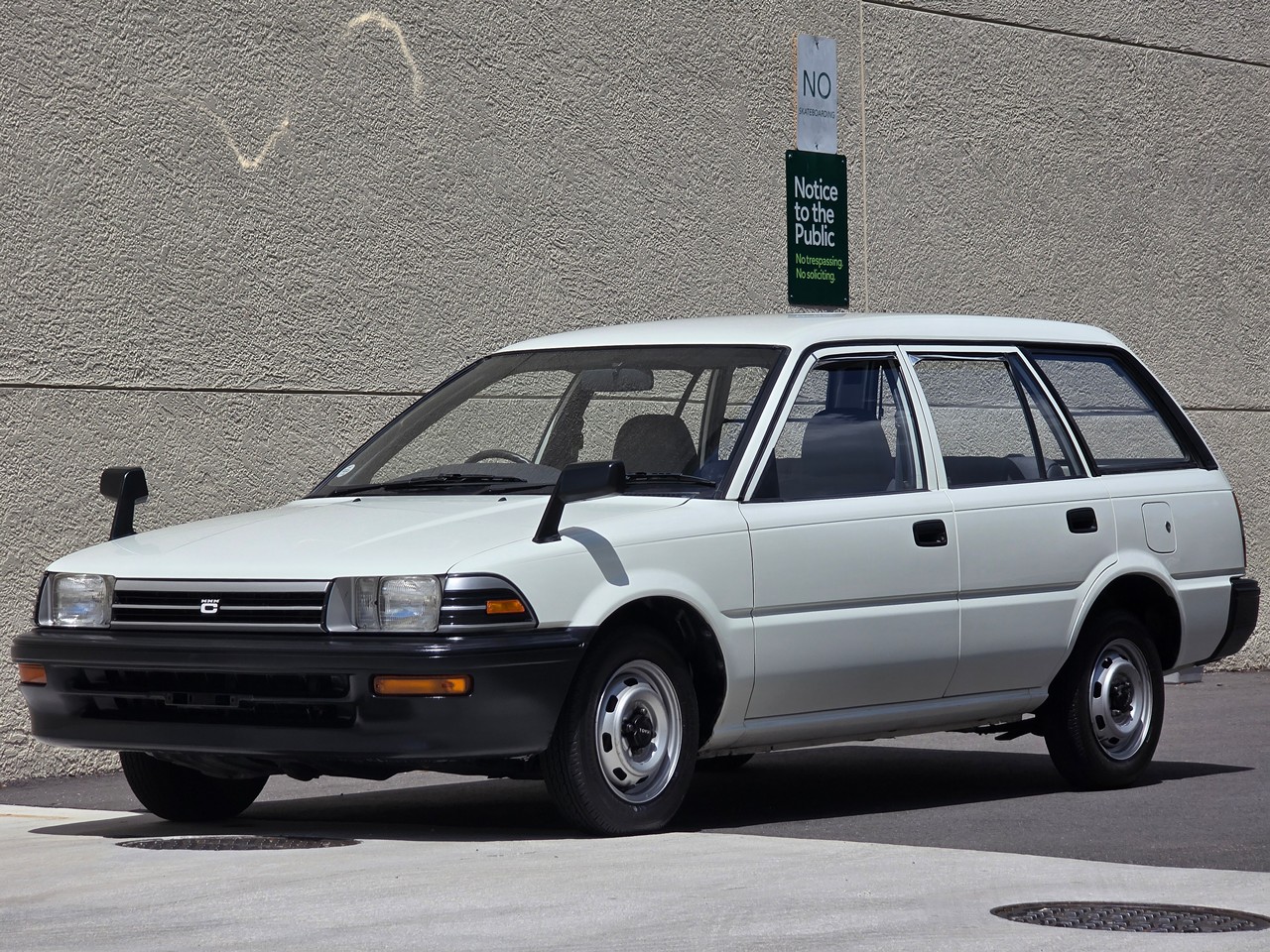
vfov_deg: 12.9
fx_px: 4219
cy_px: 476
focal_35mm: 115
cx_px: 635
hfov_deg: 17.1
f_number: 3.4
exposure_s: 1/2593
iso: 64
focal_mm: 18.6
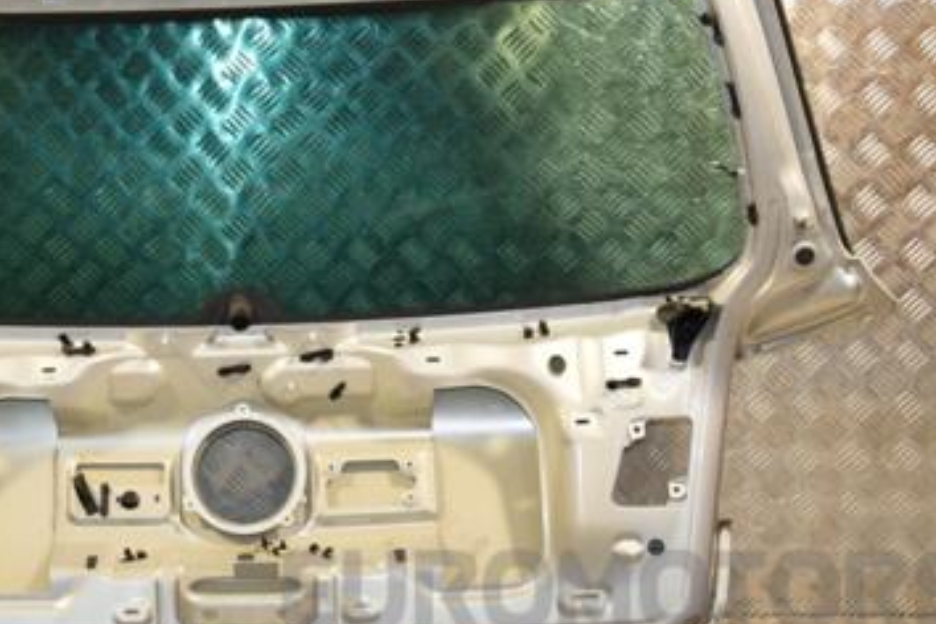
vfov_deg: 22.2
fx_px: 1586
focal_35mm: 61
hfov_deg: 32.3
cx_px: 233
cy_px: 238
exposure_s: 1/200
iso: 800
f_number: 5
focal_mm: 24
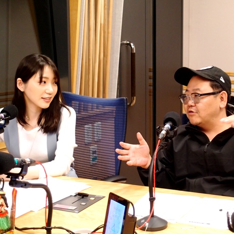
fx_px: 551
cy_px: 117
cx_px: 131
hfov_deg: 24.0
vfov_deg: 24.0
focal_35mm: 72
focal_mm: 12.88
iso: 200
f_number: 2.1
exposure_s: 1/40
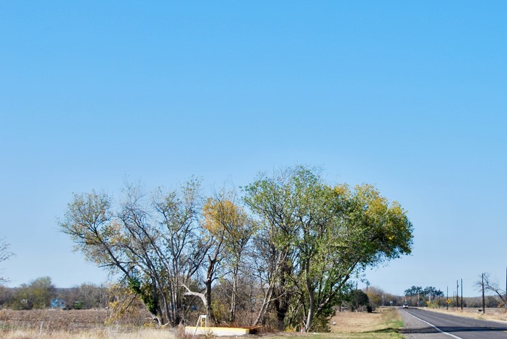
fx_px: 1578
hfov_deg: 18.2
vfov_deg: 12.3
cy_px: 179
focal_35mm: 112
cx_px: 355
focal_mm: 52
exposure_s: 1/250
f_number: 8
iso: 100
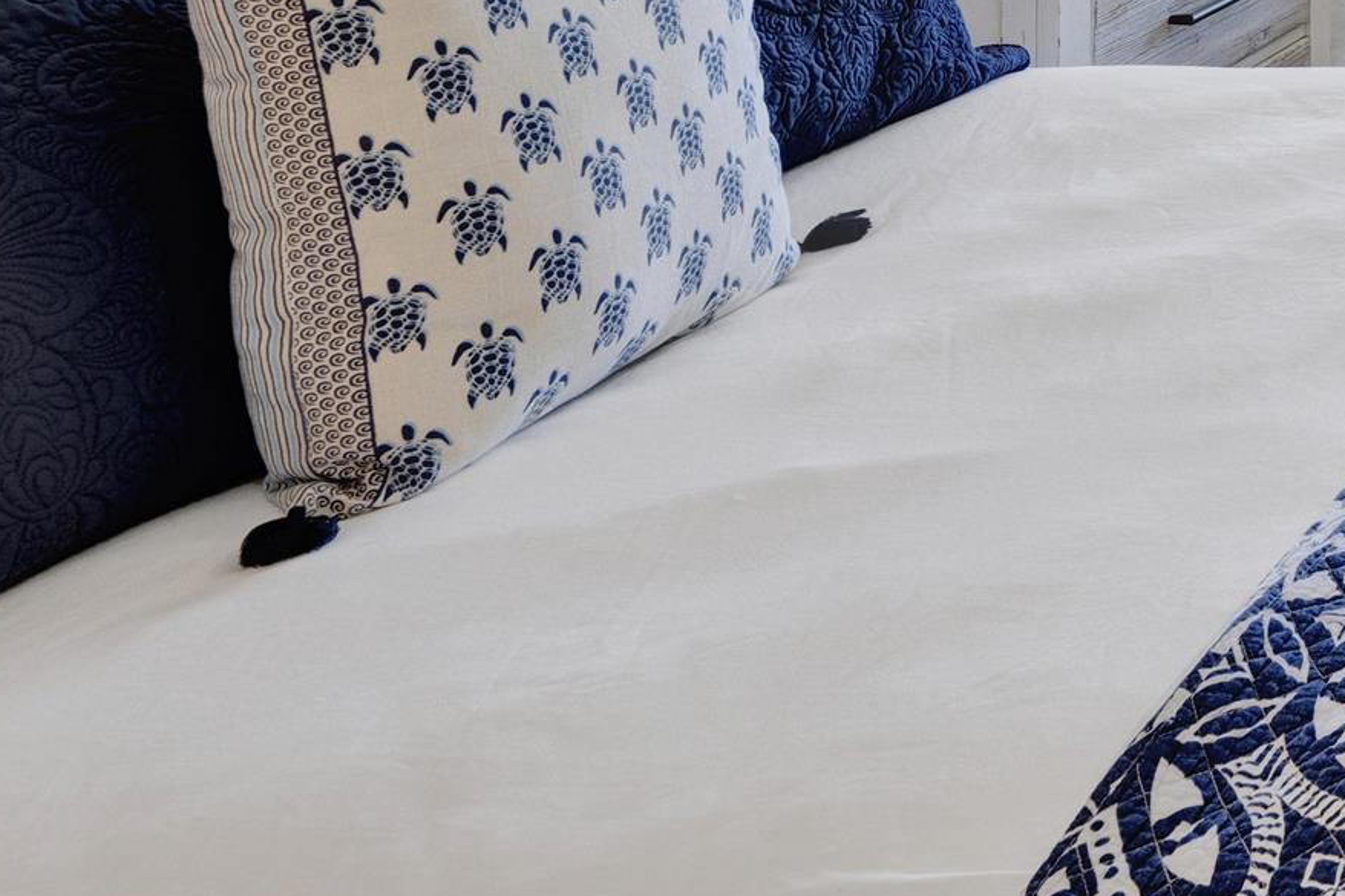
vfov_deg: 21.7
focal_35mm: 49
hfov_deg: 23.8
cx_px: 2312
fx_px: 1830
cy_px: -542
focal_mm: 14
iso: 400
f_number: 13
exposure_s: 1/15
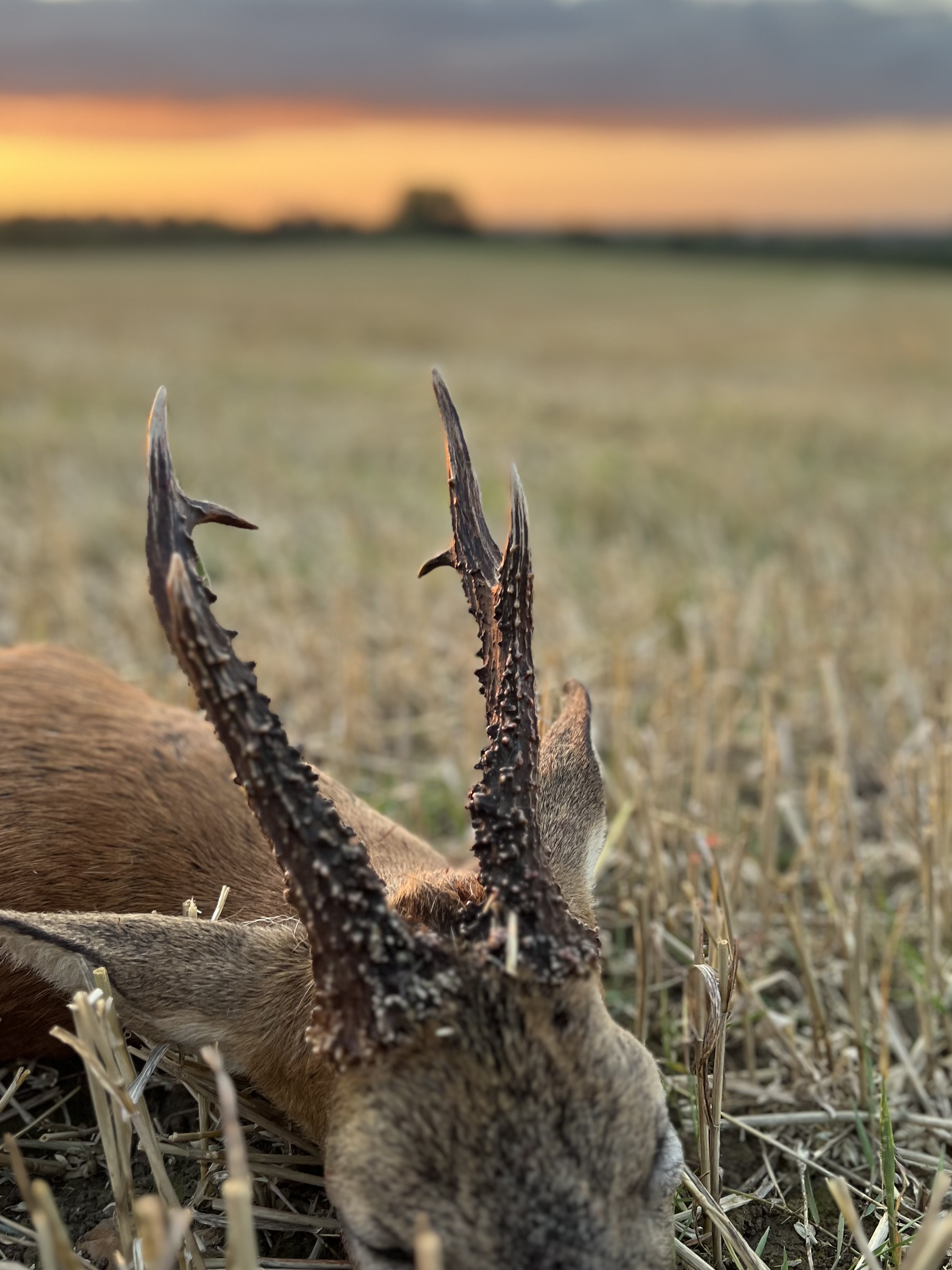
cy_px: 654
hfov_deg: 40.7
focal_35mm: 35
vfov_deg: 52.6
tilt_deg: -17.1
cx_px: 436
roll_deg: +0.7
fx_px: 1284
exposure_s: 1/121
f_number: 1.5
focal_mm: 5.7
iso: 50
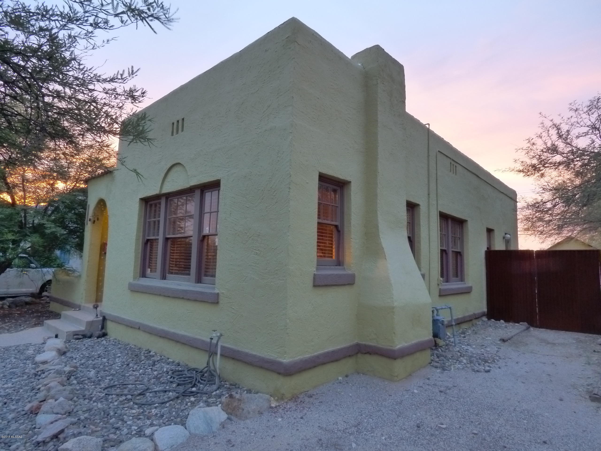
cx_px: 300
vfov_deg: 66.0
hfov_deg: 81.7
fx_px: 347
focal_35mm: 20
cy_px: 226
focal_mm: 3.58
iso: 400
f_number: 5.6
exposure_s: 1/2.5
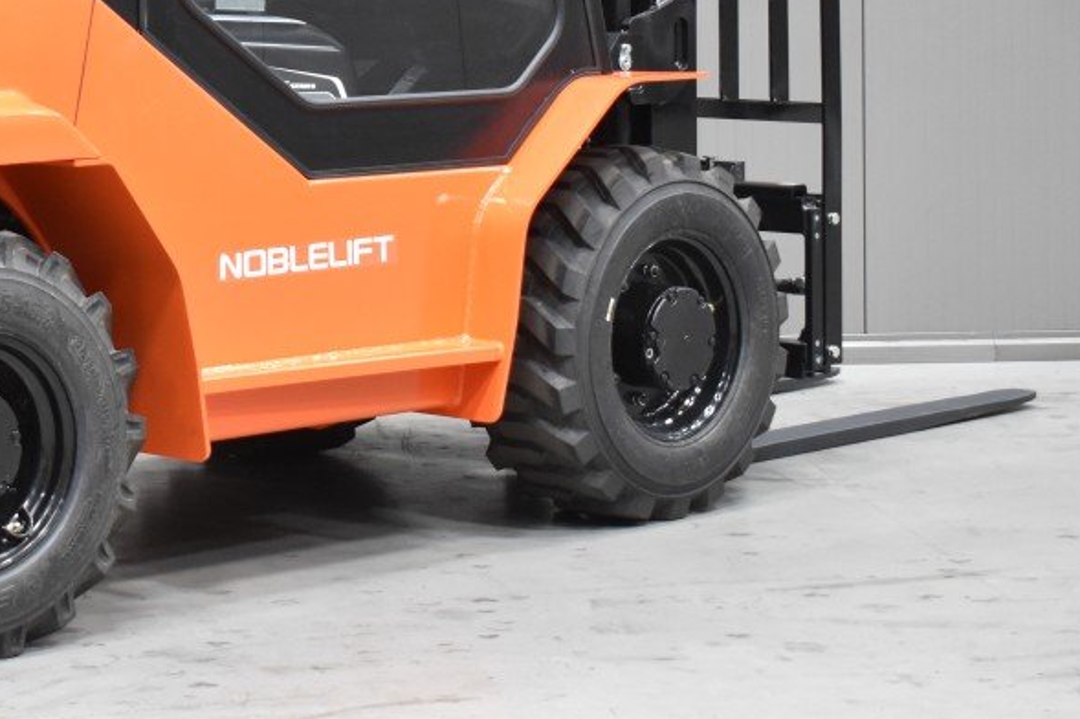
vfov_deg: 12.6
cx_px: 152
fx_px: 3209
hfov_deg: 18.8
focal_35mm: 107
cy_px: 7
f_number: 5
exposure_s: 1/30
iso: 1250
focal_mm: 35
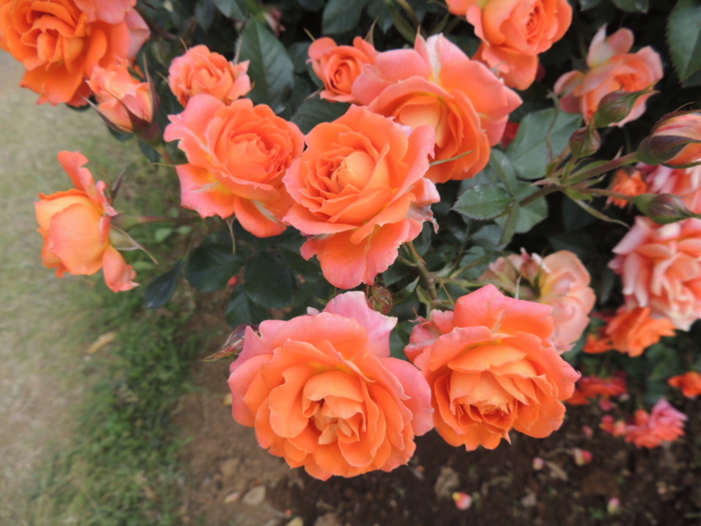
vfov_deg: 56.8
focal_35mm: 24
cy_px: 263
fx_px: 486
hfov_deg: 71.6
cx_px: 350
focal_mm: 4.3
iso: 100
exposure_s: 1/500
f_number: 3
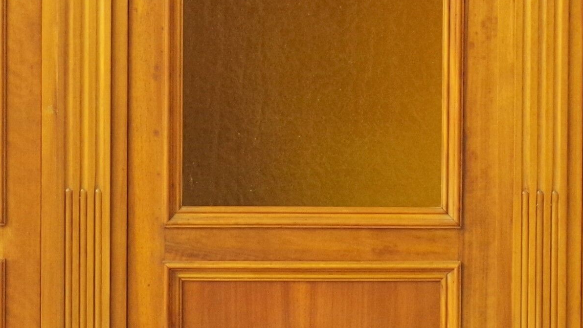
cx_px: 299
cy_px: -42
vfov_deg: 8.2
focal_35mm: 147
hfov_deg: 14.6
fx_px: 2273
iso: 800
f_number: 4
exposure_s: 1/10
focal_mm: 21.25
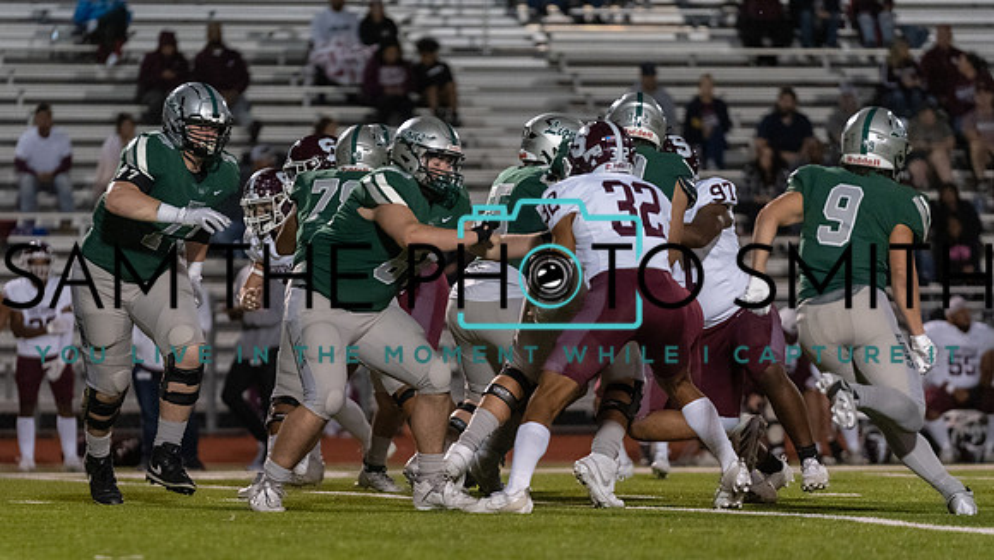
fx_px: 7487
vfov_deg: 4.3
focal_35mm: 284
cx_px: 395
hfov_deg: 7.6
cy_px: 351
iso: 5000
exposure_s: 1/1250
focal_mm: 200
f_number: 2.8
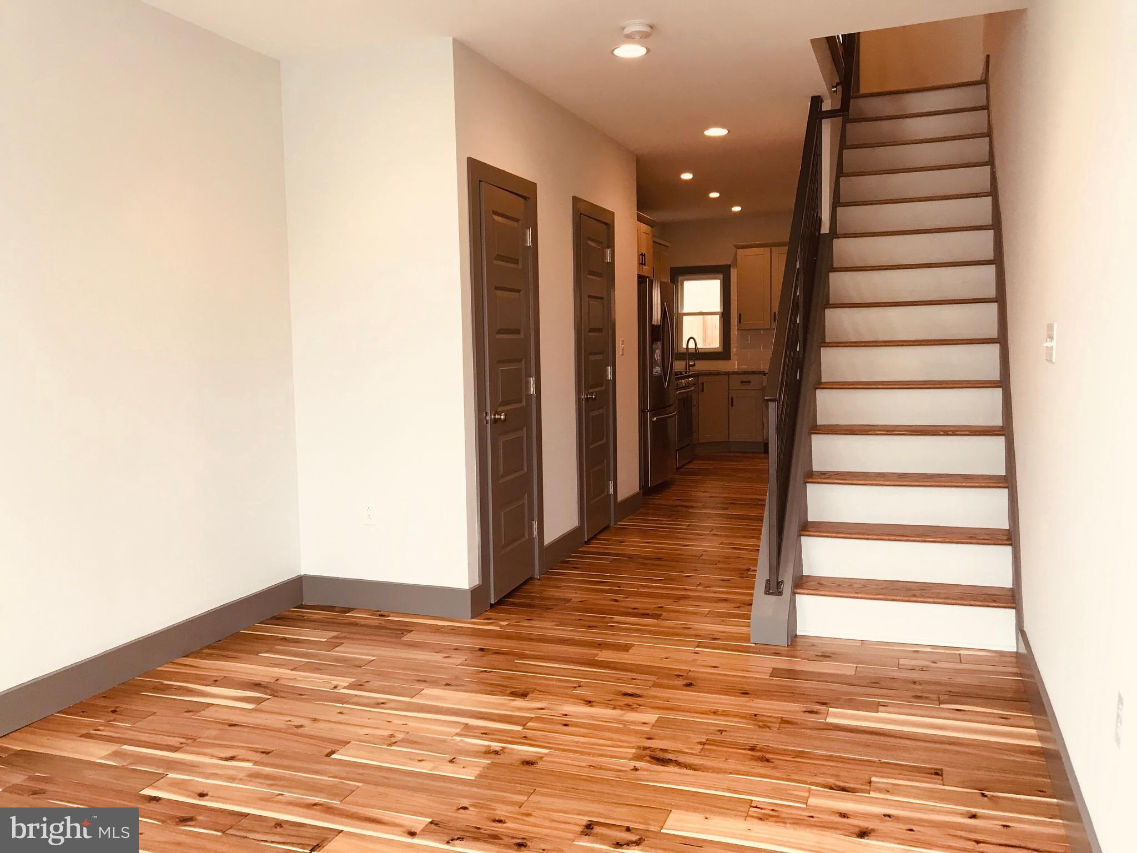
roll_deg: +2.5
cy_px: 426
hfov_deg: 63.4
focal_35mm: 28
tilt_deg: -4.4
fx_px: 920
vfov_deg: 49.7
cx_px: 568
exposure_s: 1/40
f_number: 1.8
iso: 25
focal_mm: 3.99
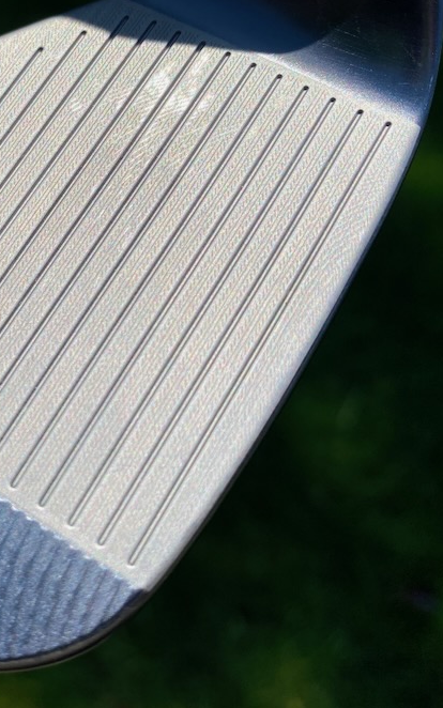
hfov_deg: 28.9
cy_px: 321
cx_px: -16
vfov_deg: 48.1
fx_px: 792
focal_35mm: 41
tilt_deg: -52.9
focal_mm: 4.25
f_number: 1.8
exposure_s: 1/3610
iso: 32
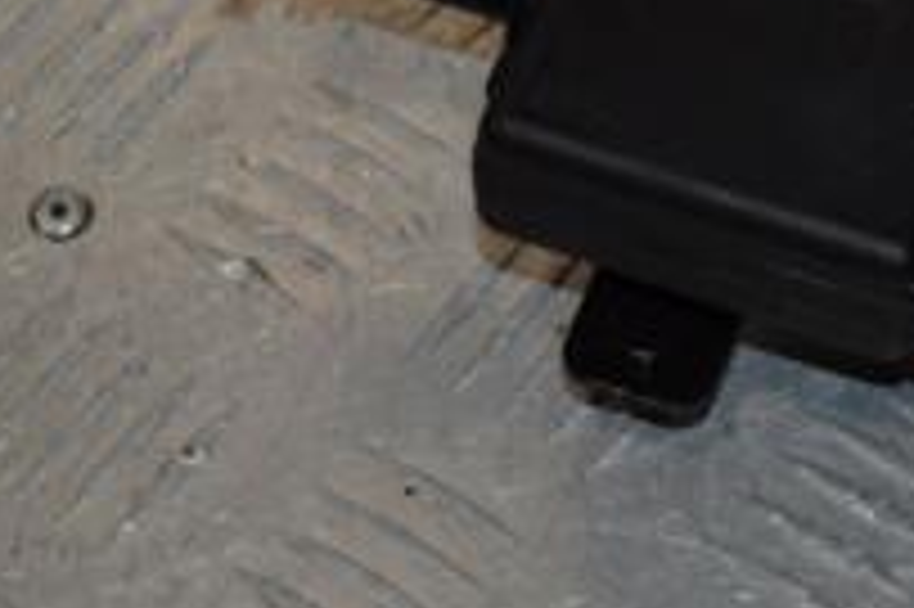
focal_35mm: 213
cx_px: 675
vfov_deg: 6.4
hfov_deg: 9.7
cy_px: 176
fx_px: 5403
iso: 800
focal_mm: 48
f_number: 11
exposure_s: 1/200
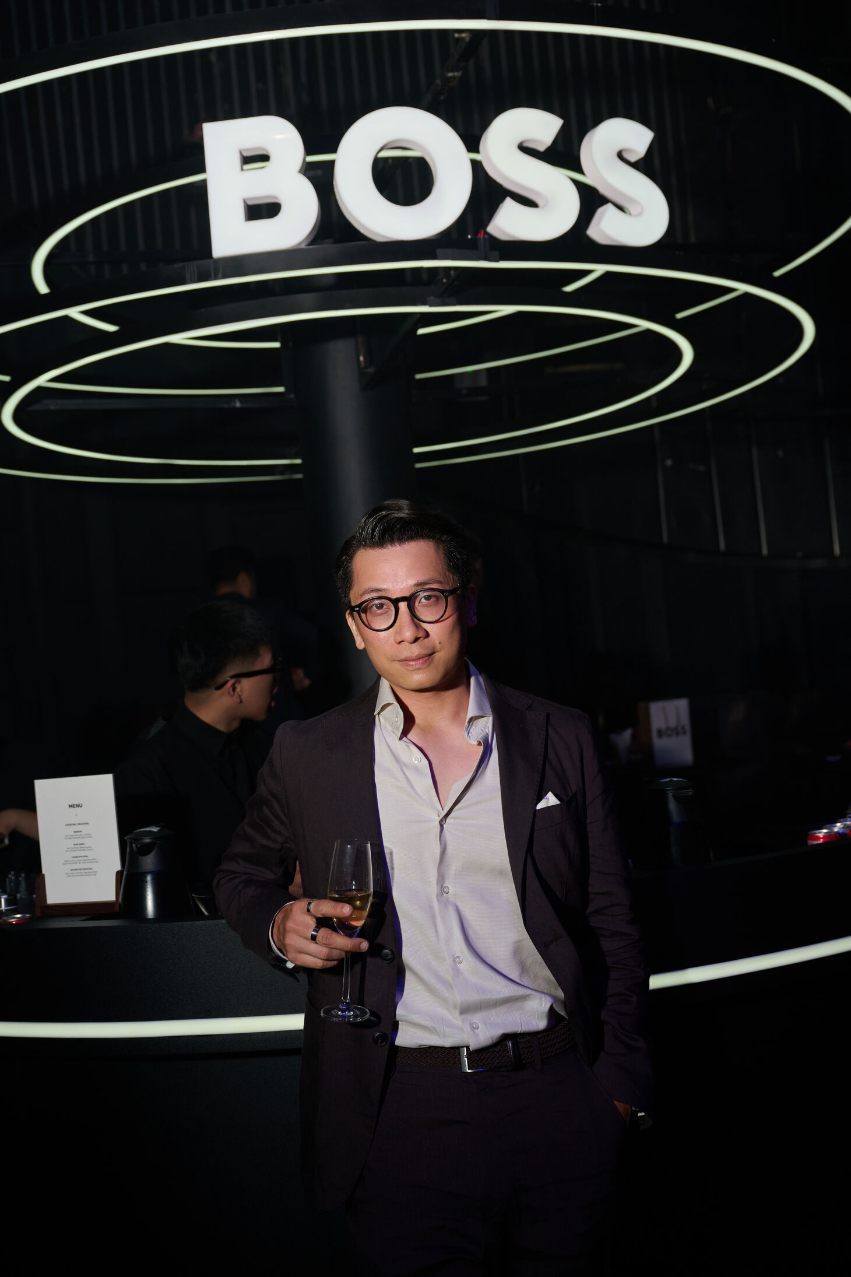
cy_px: 638
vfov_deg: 49.6
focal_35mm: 39
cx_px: 426
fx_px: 1383
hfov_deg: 34.2
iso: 250
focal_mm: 39
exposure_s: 1/80
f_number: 4
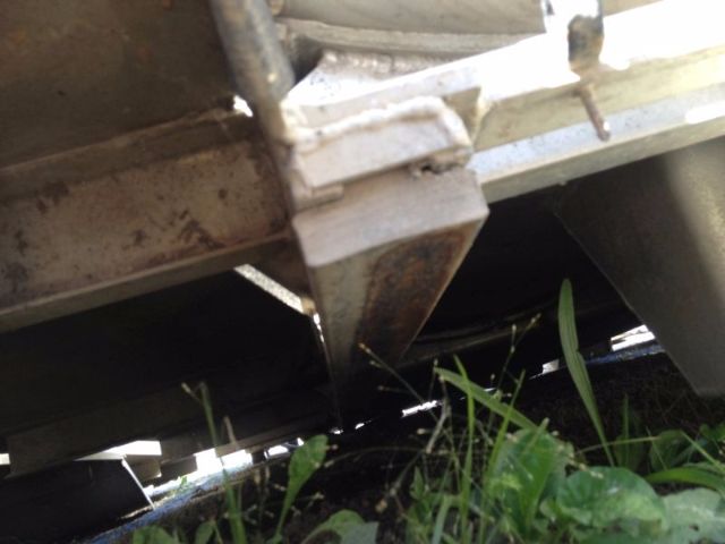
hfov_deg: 52.6
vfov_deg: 40.7
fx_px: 733
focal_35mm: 35
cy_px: 272
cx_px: 362
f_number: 2.4
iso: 64
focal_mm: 4.28
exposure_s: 1/60
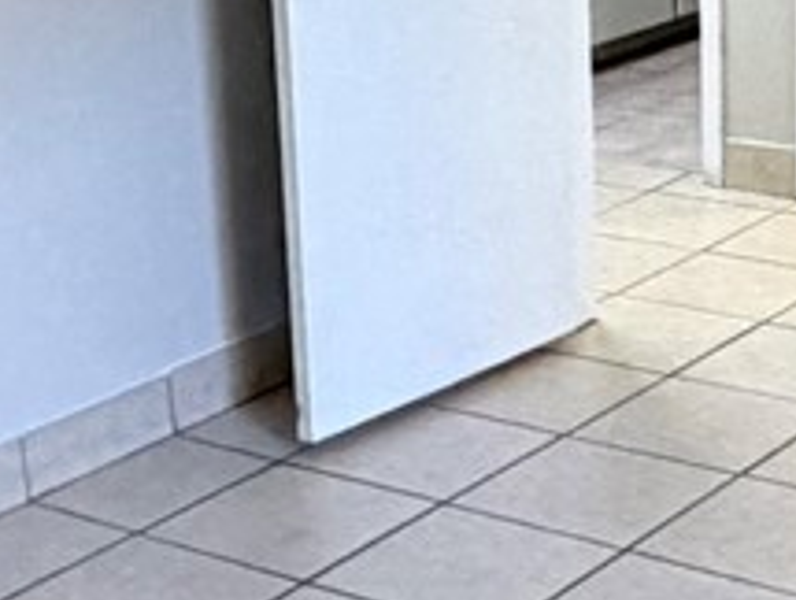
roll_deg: +3.7
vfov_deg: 14.1
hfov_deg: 18.9
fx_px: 2396
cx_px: 429
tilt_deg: -12.7
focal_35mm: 104
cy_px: 70
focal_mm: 2.22
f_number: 2.2
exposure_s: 1/60
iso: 500
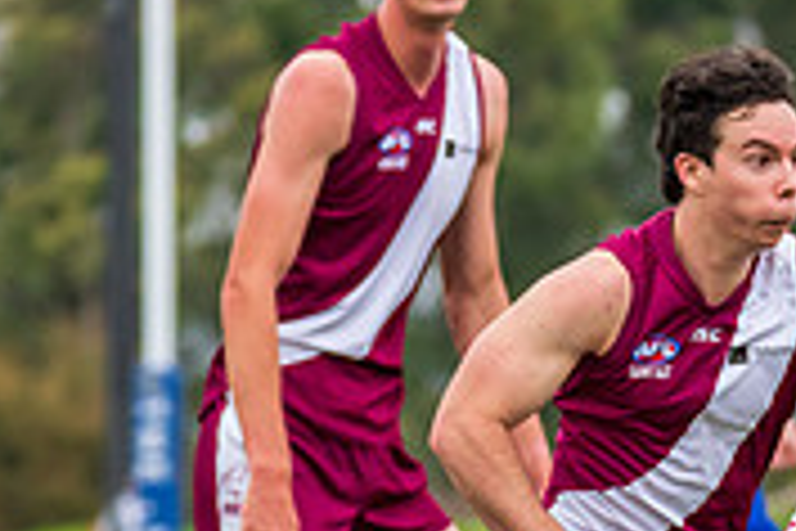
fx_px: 20518
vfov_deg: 1.5
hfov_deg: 2.2
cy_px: 538
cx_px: 841
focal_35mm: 928
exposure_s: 1/1250
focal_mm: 240
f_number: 6.3
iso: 1000
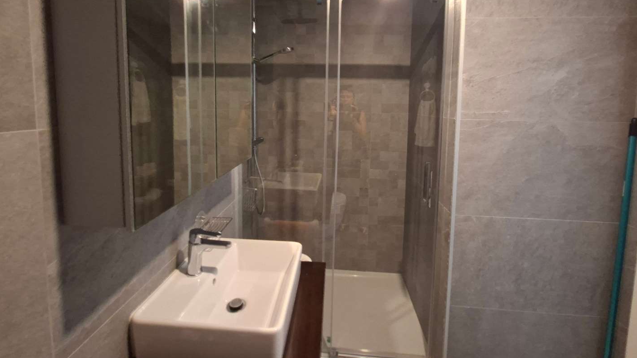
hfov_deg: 103.0
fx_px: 253
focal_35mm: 15
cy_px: 126
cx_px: 315
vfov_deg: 69.0
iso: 400
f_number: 2.2
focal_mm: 1.74
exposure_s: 1/20
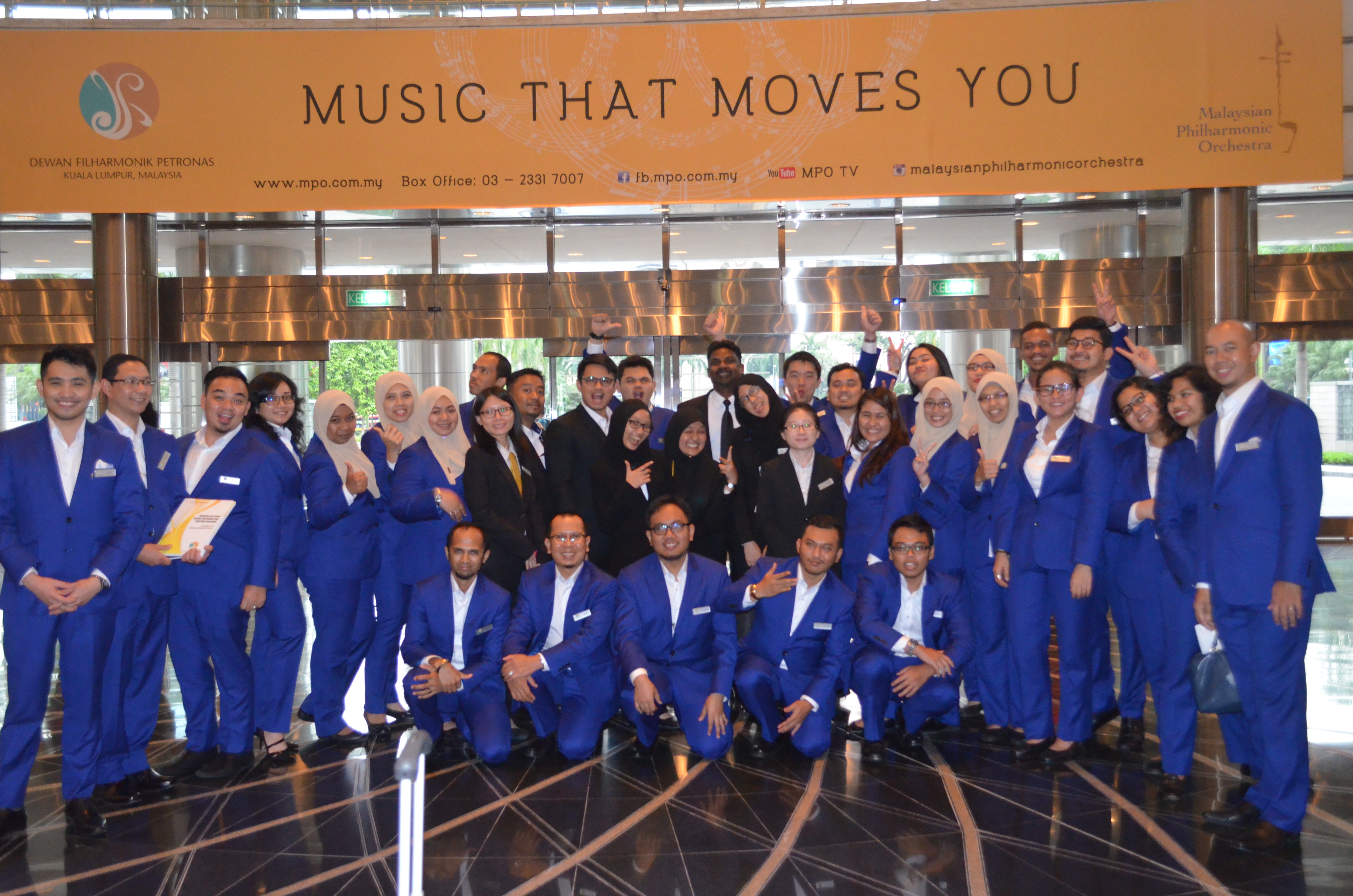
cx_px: 676
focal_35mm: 36
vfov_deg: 36.7
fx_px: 1350
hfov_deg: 53.2
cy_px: 448
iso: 3200
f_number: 4
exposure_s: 1/60
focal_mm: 24
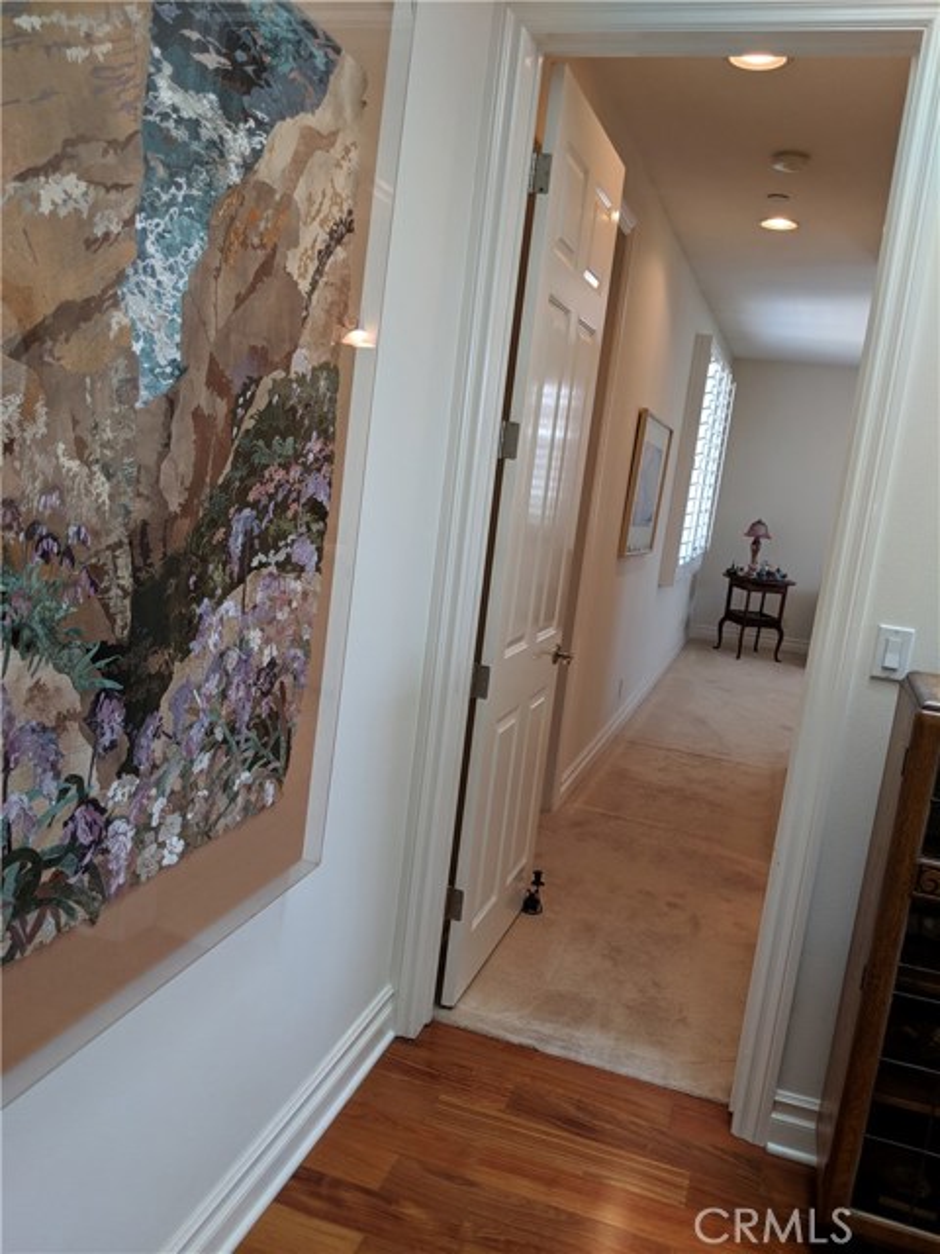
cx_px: 470
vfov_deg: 65.3
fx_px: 978
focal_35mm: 27
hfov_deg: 51.4
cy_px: 627
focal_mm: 4.44
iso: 69
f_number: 1.8
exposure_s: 1/125
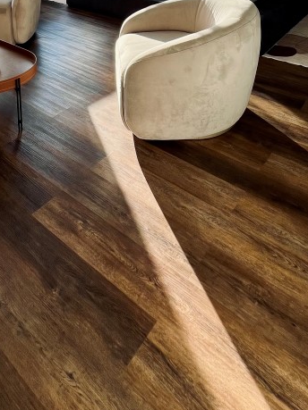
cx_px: 135
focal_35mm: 29
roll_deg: +0.4
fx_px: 344
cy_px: -35
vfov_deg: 46.5
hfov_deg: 48.1
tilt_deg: -9.7
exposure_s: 1/415
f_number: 1.8
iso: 32
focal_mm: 1.57
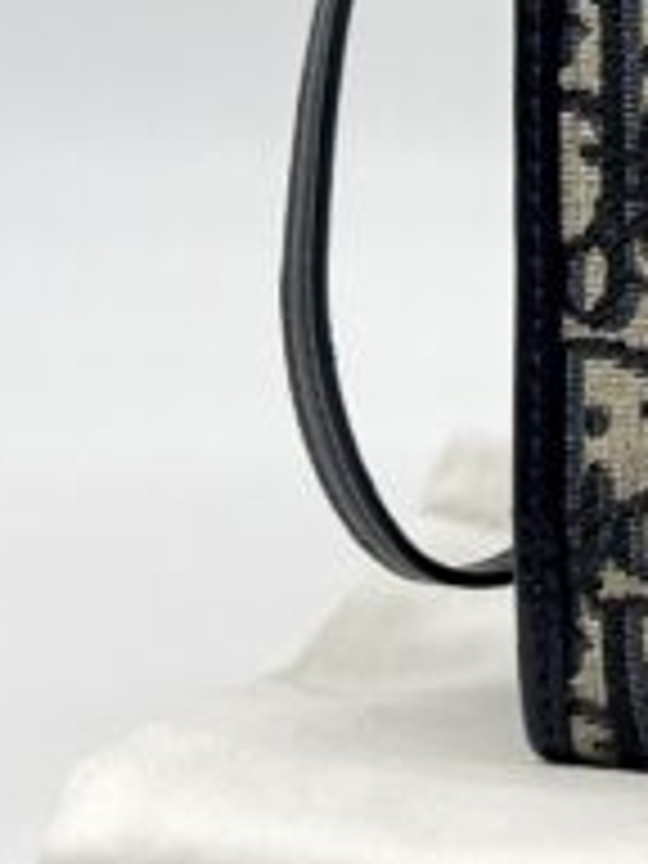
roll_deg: -0.3
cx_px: 1444
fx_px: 3469
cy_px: 104
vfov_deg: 14.1
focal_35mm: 139
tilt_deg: -9.2
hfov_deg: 9.7
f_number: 1.5
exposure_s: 1/159
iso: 40
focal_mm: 5.7
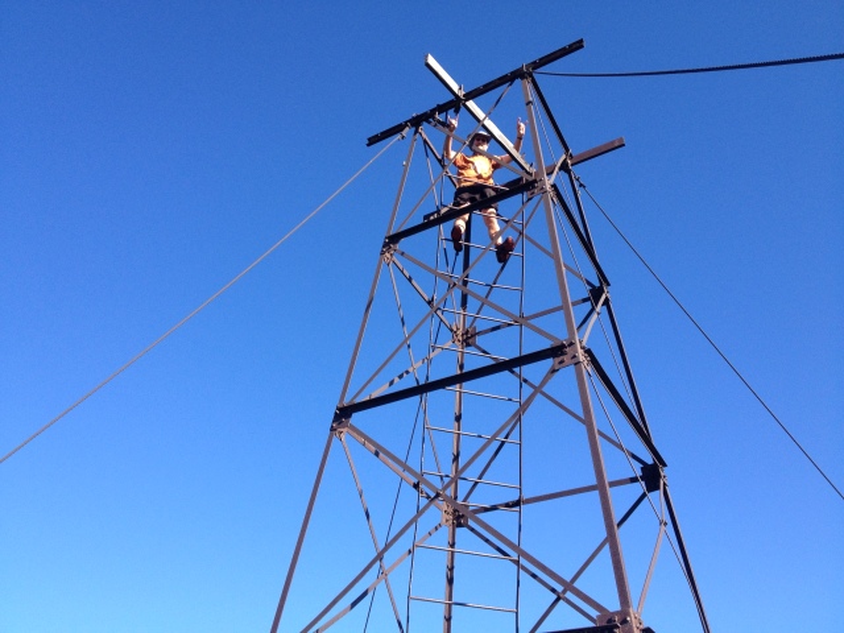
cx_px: 422
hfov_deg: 52.6
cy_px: 316
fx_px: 853
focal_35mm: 35
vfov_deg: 40.7
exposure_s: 1/699
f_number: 2.4
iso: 50
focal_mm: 4.28
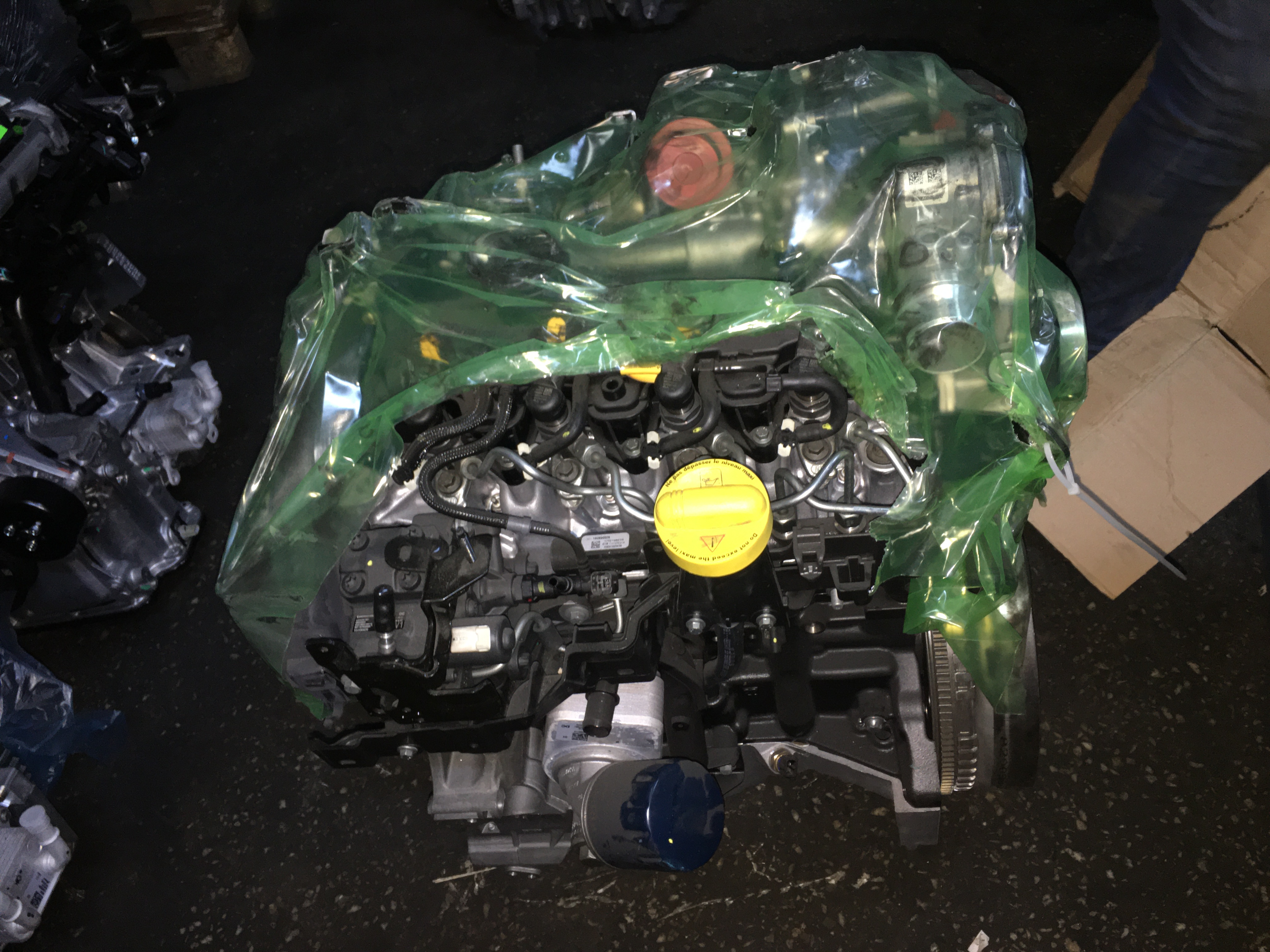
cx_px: 635
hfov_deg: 61.7
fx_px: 1064
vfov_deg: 48.2
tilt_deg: -46.0
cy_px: 476
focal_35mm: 29
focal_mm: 4.15
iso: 100
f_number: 2.2
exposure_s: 1/17
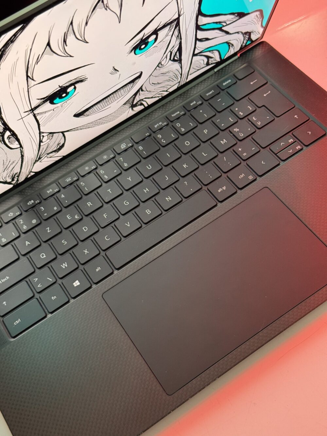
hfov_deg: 30.3
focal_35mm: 48
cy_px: 218
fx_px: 604
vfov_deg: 39.7
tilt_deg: -55.8
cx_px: 164
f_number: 1.78
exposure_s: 1/59
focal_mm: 6.76
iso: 200
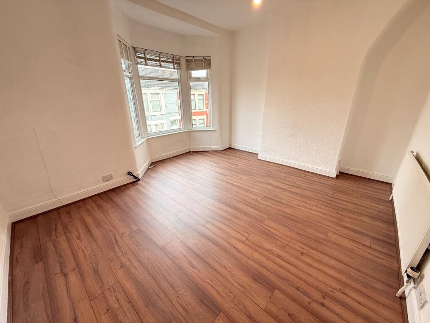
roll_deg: +0.5
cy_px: 162
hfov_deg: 102.1
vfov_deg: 85.7
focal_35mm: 14
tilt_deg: -19.7
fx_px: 174
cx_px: 215
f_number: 2.2
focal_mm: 2.22
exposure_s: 1/99
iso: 320
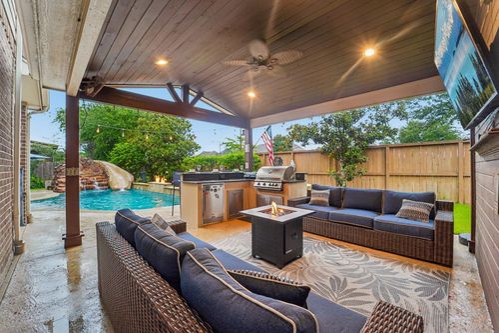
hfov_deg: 104.3
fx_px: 194
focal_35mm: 14
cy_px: 166
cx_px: 250
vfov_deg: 81.2
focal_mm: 14
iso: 500
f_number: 8
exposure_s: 1/13
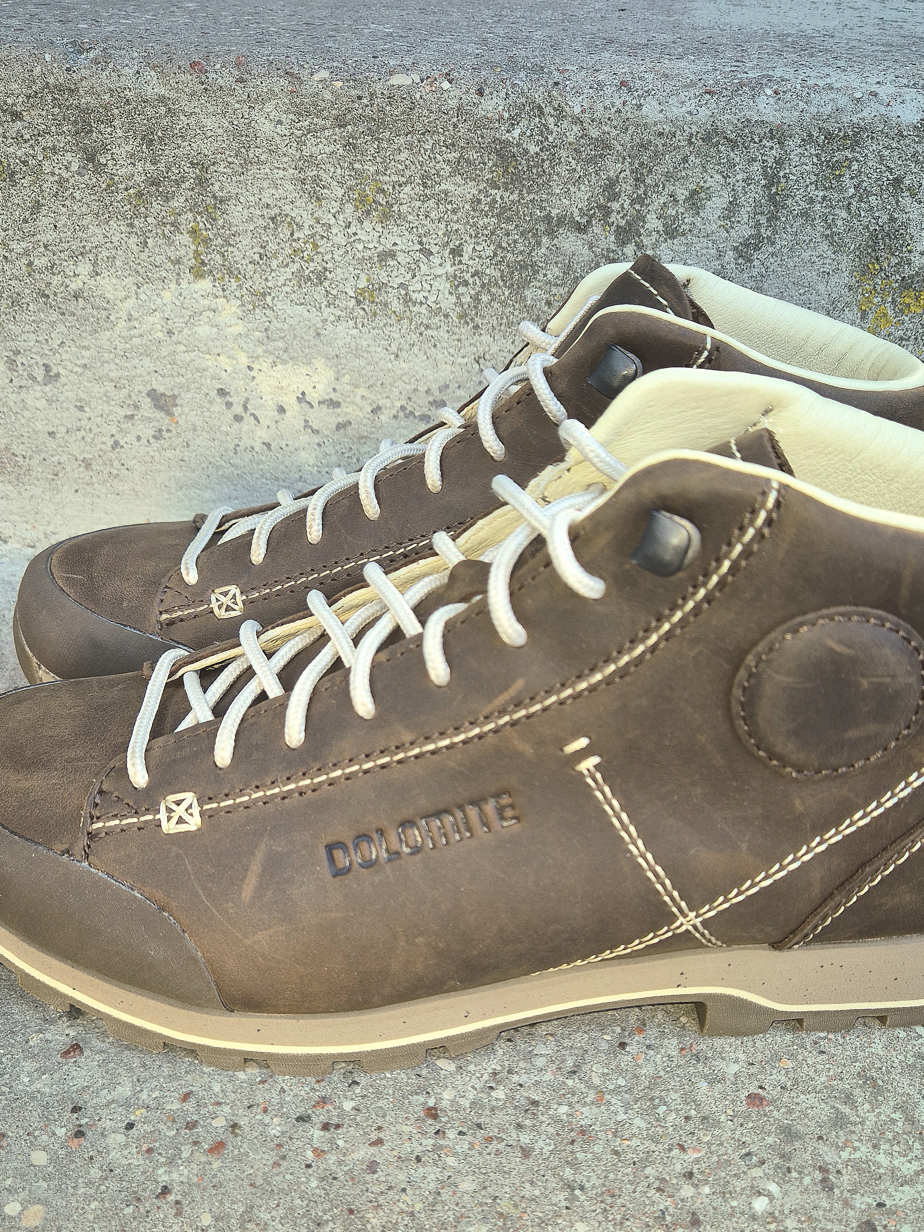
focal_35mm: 33
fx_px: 1174
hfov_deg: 42.9
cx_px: 512
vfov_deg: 54.8
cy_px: 757
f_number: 1.8
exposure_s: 1/50
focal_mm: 5.4
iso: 32
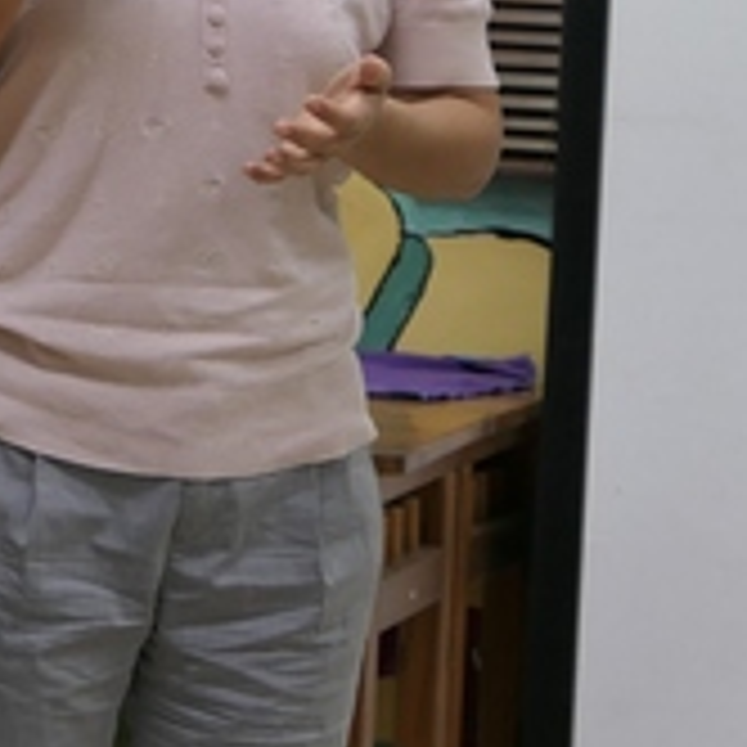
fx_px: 6299
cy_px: -178
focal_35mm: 258
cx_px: -248
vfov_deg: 6.7
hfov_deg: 6.7
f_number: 2.8
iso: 250
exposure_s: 1/125
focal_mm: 26.4
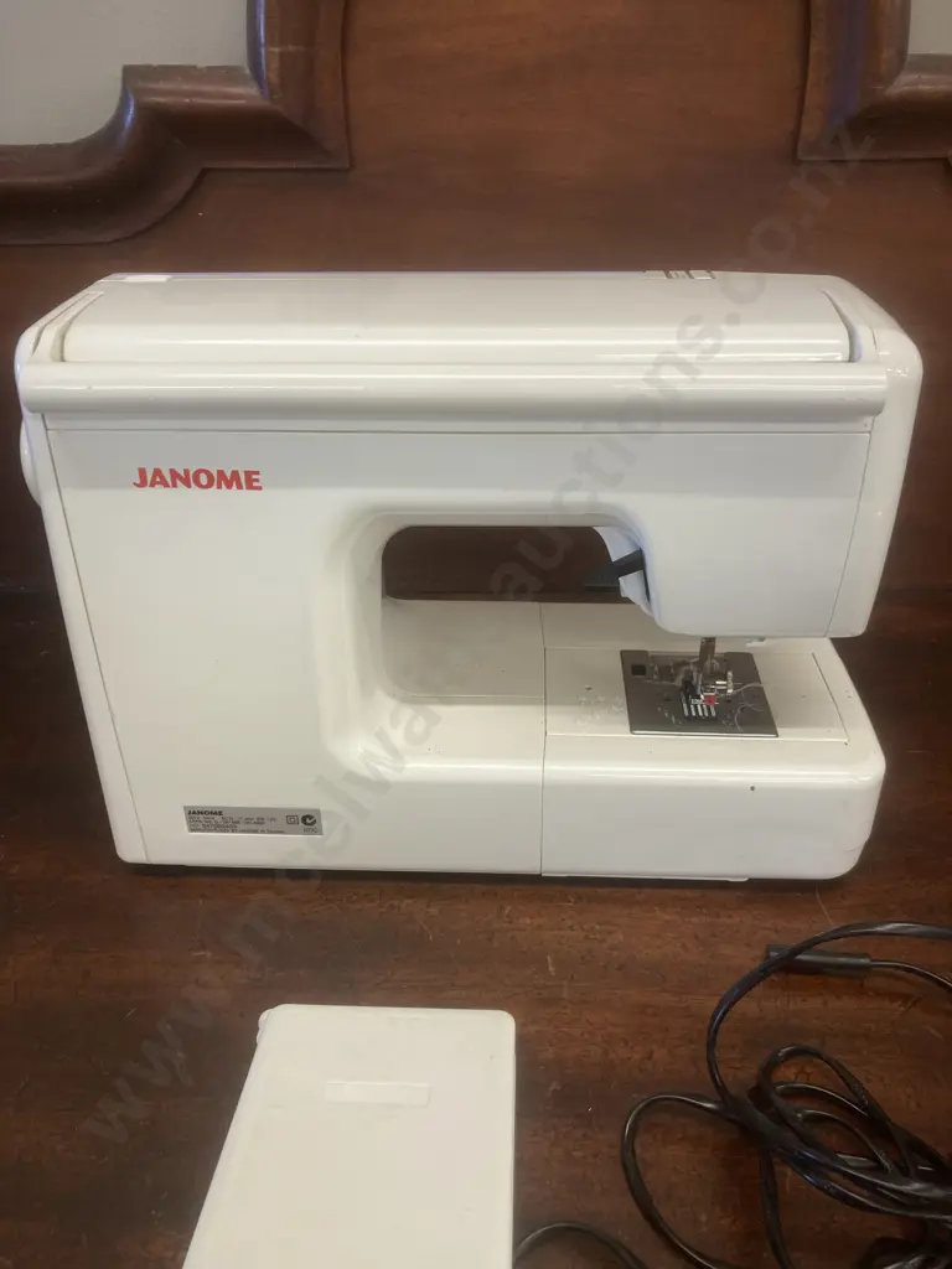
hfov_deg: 49.7
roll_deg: +0.8
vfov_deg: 63.4
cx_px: 476
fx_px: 1027
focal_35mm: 28
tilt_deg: -31.8
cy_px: 634
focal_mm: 3.99
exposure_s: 1/50
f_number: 1.8
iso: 64
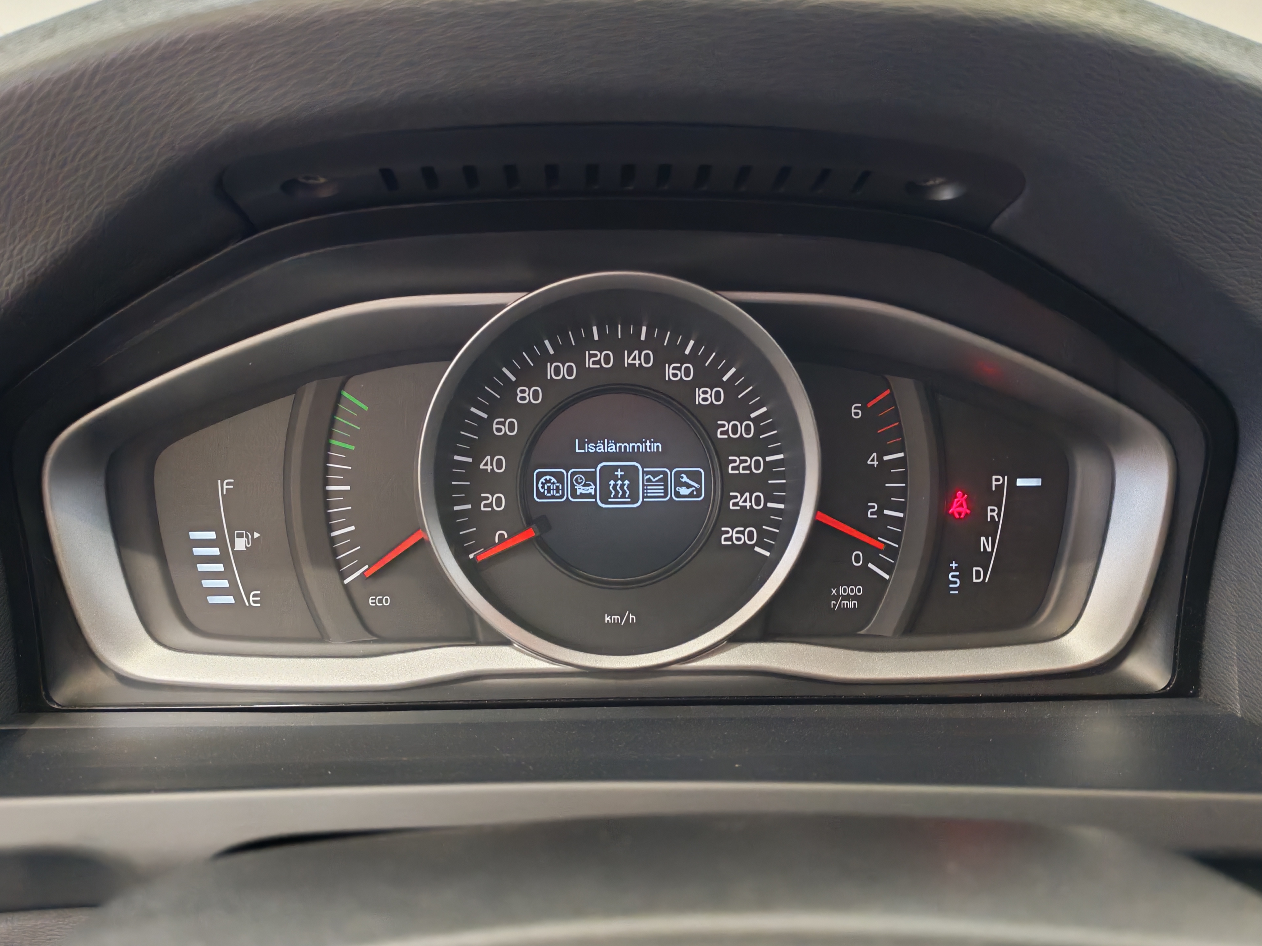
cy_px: 473
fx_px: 1203
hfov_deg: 55.4
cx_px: 631
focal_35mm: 33
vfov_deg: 42.9
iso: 2025
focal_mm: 6.12
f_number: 1.9
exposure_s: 1/50
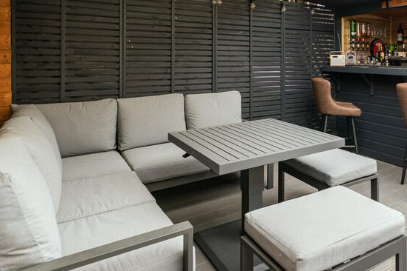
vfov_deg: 42.3
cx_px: 282
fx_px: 333
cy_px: 54
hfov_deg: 60.8
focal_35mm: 29
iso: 800
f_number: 7.1
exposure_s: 1/200
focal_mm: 15.8
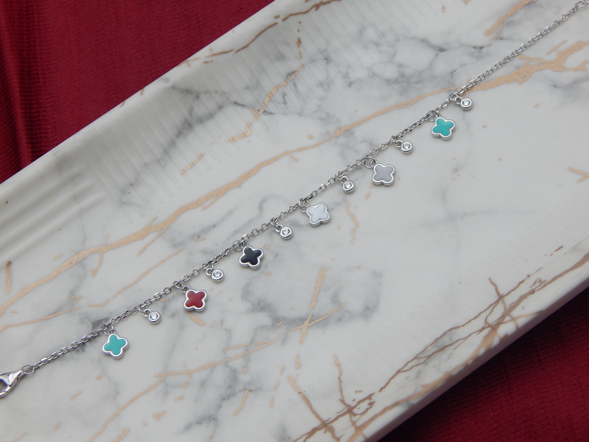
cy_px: 221
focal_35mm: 114
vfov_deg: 13.0
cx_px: 294
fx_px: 1940
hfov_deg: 17.3
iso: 125
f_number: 4.6
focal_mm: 20.5
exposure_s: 1/160
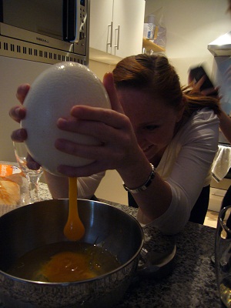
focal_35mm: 28
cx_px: 116
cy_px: 154
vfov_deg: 63.4
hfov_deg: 49.7
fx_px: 249
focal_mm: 4.6
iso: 200
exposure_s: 1/8
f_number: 2.8
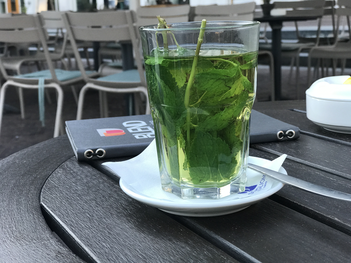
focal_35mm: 57
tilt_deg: -12.1
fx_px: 578
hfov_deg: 33.8
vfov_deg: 25.7
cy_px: 132
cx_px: 176
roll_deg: +2.6
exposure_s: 1/50
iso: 32
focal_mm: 6.6
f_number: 2.8
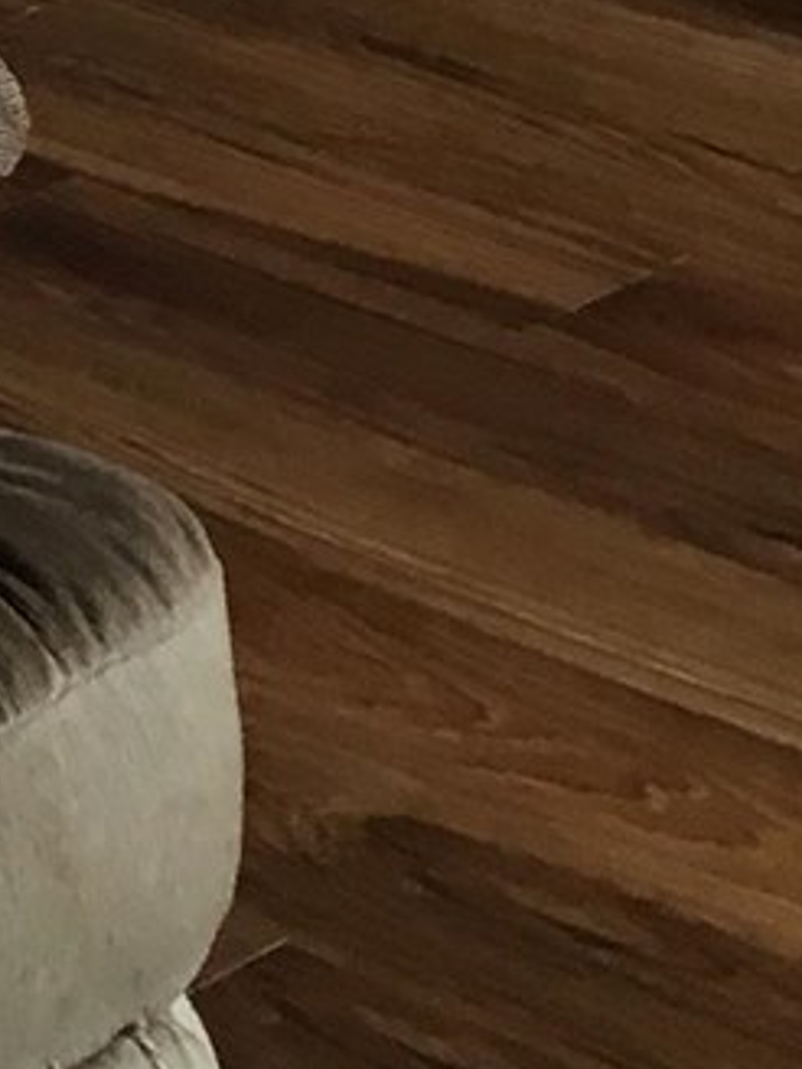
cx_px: -1069
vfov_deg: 9.0
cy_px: -1271
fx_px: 6302
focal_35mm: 204
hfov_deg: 6.9
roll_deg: +2.4
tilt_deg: -8.2
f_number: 2.2
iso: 50
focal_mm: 4.15
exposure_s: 1/30
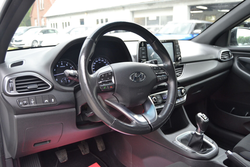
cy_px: 84
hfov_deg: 57.2
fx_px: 229
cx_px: 125
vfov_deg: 40.0
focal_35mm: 33
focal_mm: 22
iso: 400
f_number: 4.5
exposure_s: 1/80
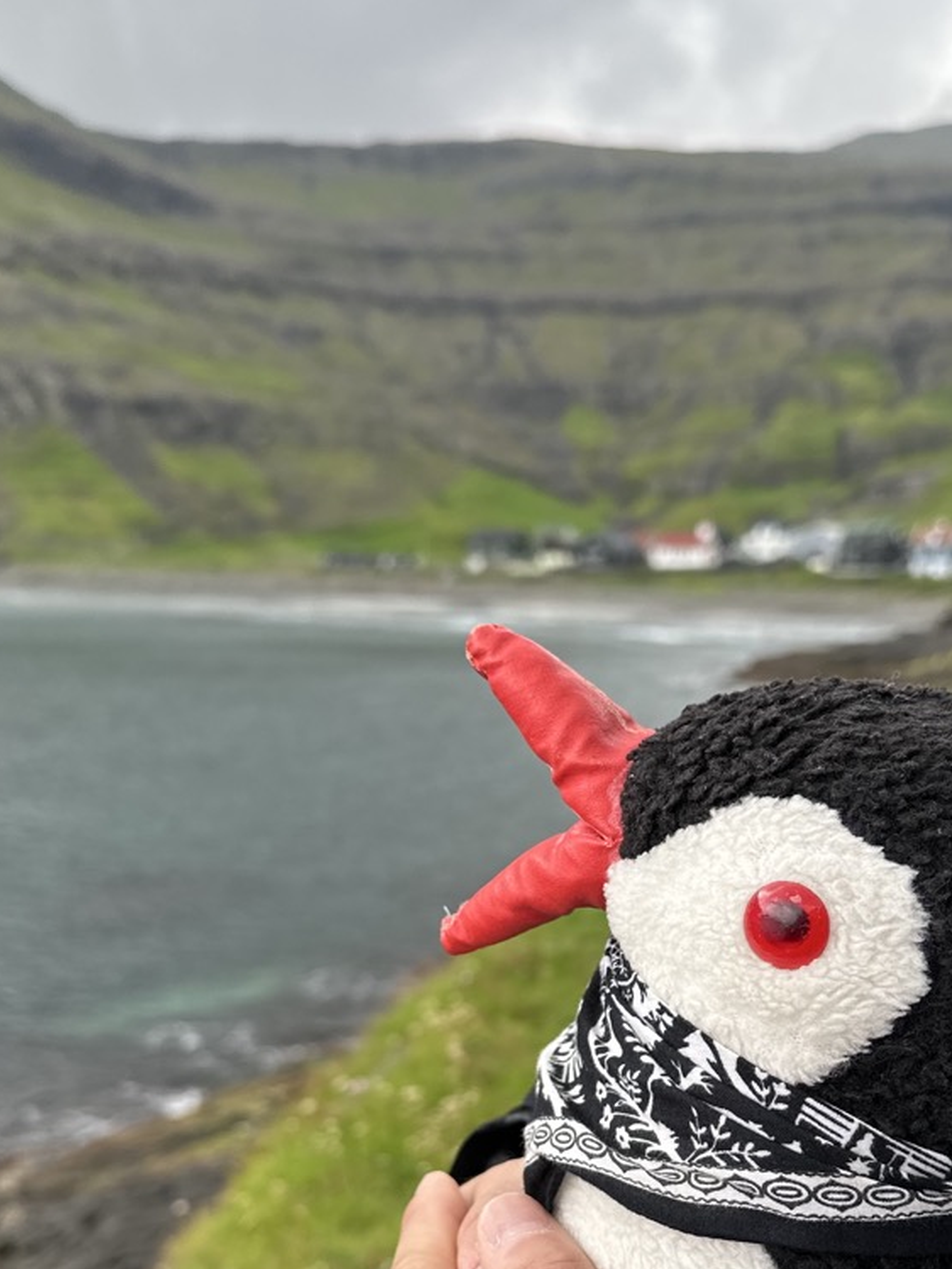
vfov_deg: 44.4
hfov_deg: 35.1
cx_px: 532
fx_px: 1503
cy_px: 932
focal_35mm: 41
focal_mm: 6.86
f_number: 1.78
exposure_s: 1/580
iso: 80
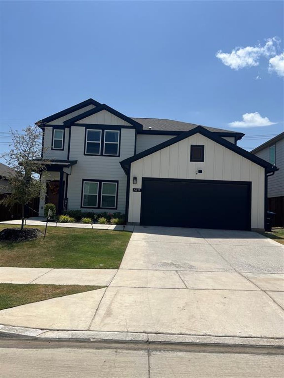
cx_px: 142
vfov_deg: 67.3
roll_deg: -2.2
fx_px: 284
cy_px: 189
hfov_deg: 53.1
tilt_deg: +5.1
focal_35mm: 26
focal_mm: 5.7
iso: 50
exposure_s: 1/8000
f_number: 1.5
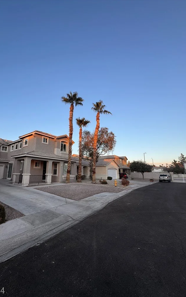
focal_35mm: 15
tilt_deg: +11.3
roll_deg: -0.6
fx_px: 122
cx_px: 78
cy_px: 149
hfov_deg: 74.3
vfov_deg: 101.5
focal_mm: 2.22
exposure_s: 1/222
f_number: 2.2
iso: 40
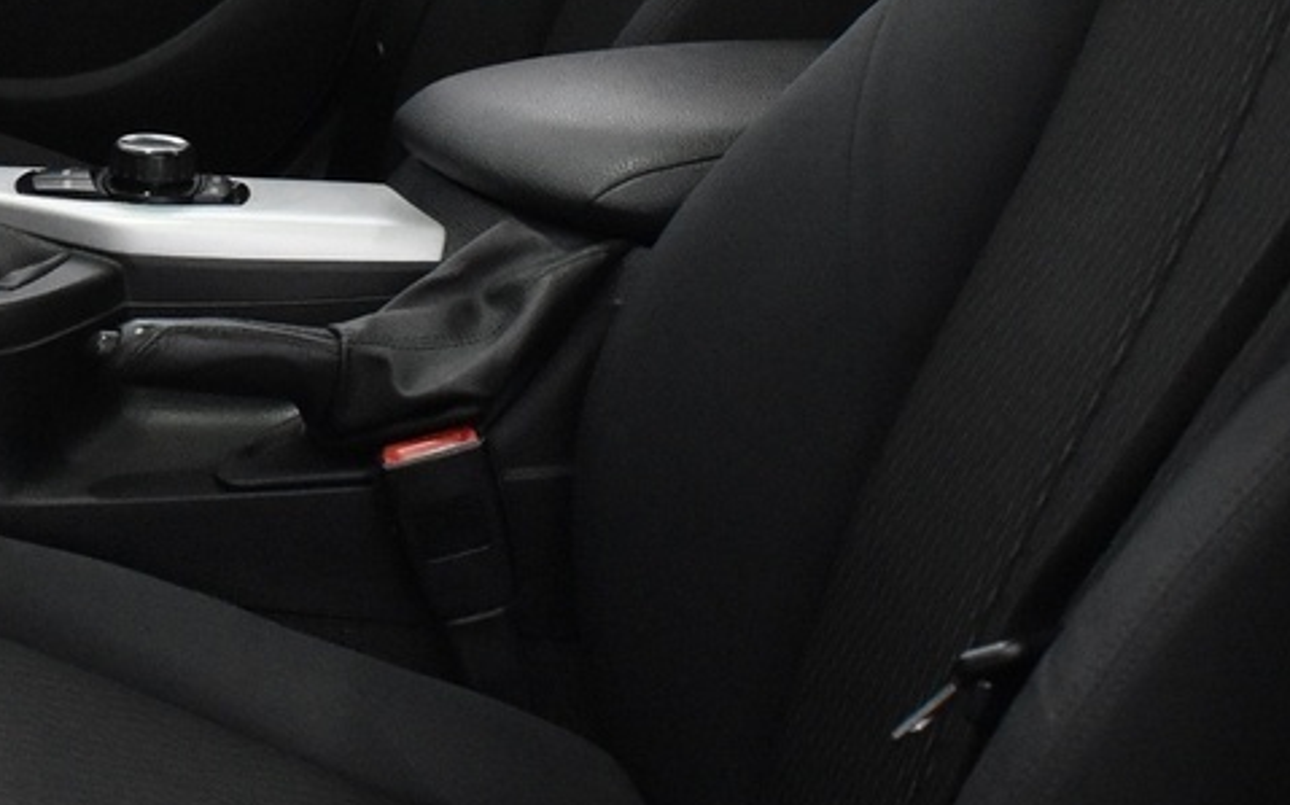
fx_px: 3268
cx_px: 74
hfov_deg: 21.7
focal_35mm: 93
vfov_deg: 14.0
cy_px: 167
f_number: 4
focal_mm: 18
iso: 3200
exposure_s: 1/60
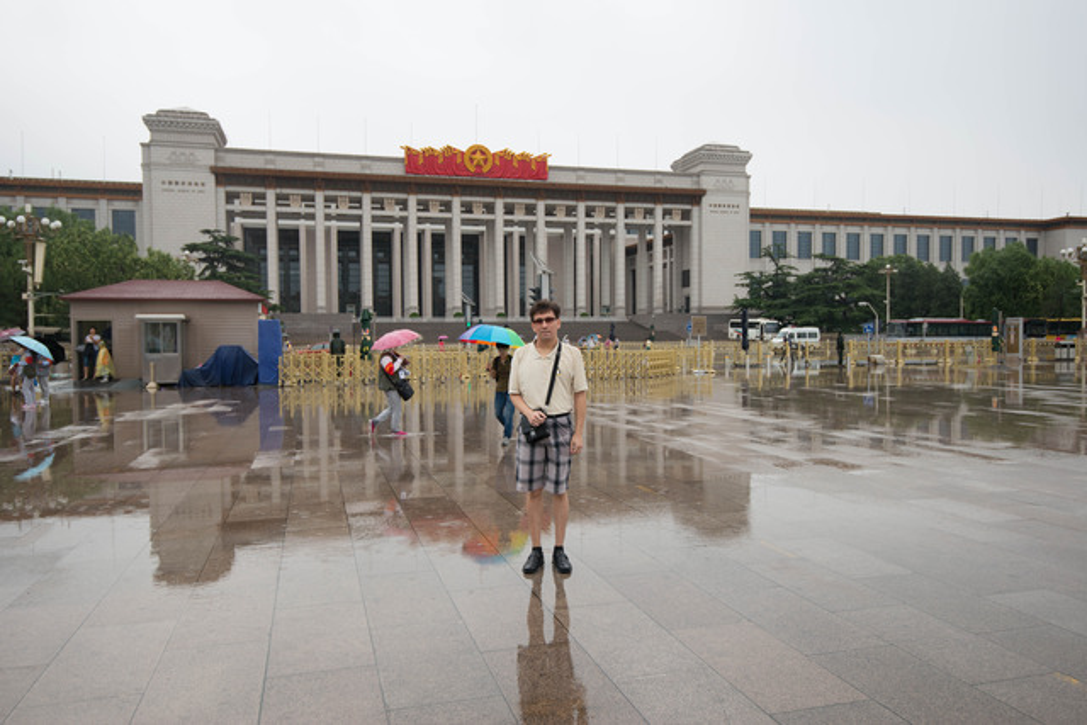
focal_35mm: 26
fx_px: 785
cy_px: 362
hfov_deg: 69.4
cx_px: 544
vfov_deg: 49.6
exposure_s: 1/180
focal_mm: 26
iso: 200
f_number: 4.8
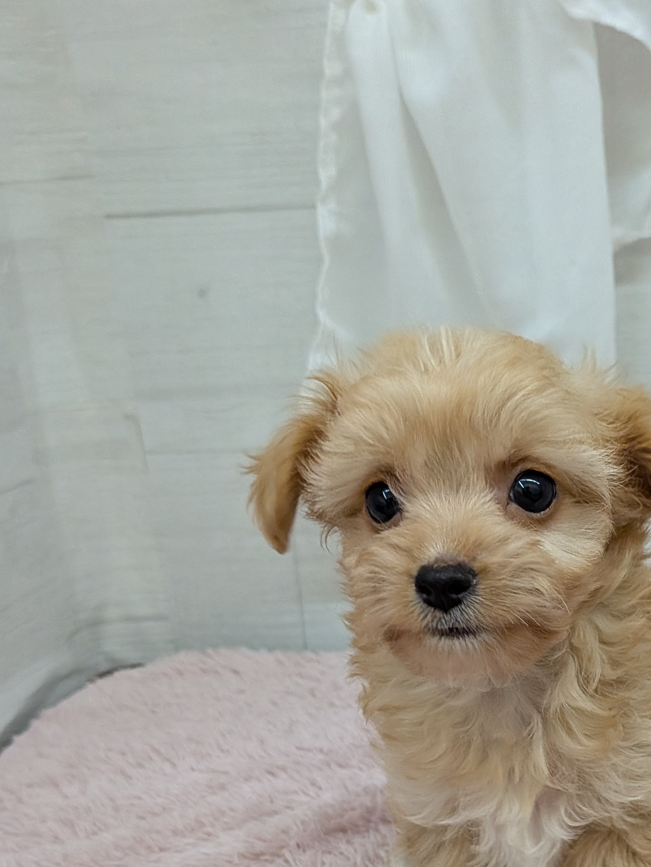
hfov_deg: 30.9
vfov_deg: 39.9
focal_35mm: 45
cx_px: 568
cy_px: 727
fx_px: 1128
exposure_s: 1/120
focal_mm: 4.53
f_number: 1.7
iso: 382
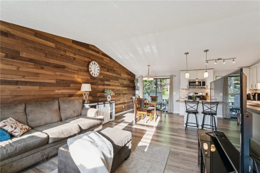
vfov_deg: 72.7
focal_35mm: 16
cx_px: 130
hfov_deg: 95.7
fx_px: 118
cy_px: 86
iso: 400
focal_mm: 16.3
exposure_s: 1/6
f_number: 13
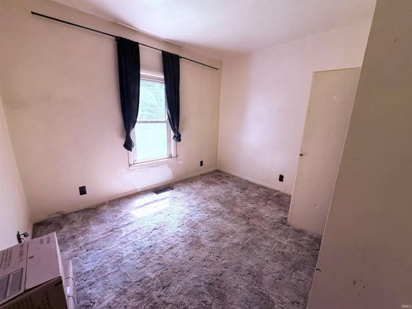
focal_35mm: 14
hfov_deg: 102.1
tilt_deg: -13.4
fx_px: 167
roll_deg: -0.3
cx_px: 206
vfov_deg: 85.7
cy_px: 154
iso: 320
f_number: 2.2
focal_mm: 2.22
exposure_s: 1/105
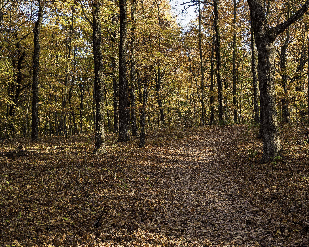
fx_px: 439
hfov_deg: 38.5
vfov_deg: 31.4
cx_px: 194
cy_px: 110
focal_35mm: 48
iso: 400
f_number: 8
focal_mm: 38
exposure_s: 1/60
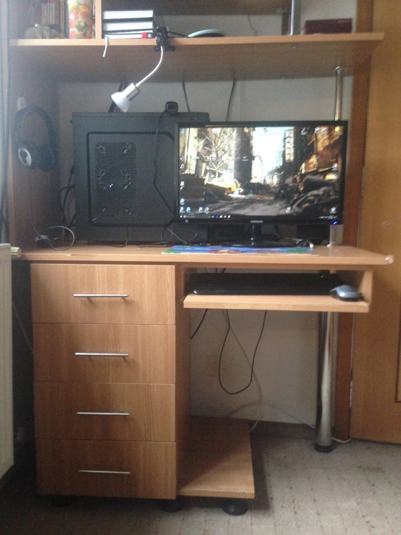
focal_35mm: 33
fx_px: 510
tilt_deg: -3.4
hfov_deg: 42.9
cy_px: 268
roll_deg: -3.4
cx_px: 200
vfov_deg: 55.4
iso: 320
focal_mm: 4.12
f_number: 2.4
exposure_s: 1/20
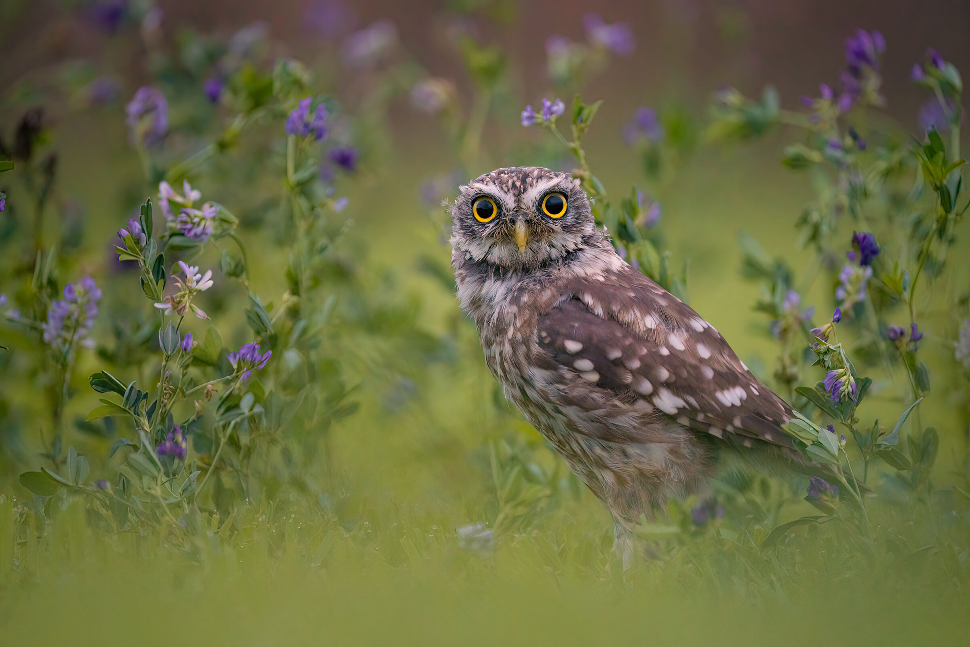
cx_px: 485
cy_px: 324
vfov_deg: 2.3
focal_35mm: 600
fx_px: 16165
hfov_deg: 3.4
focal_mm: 600
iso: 8000
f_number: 6.3
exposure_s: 1/50
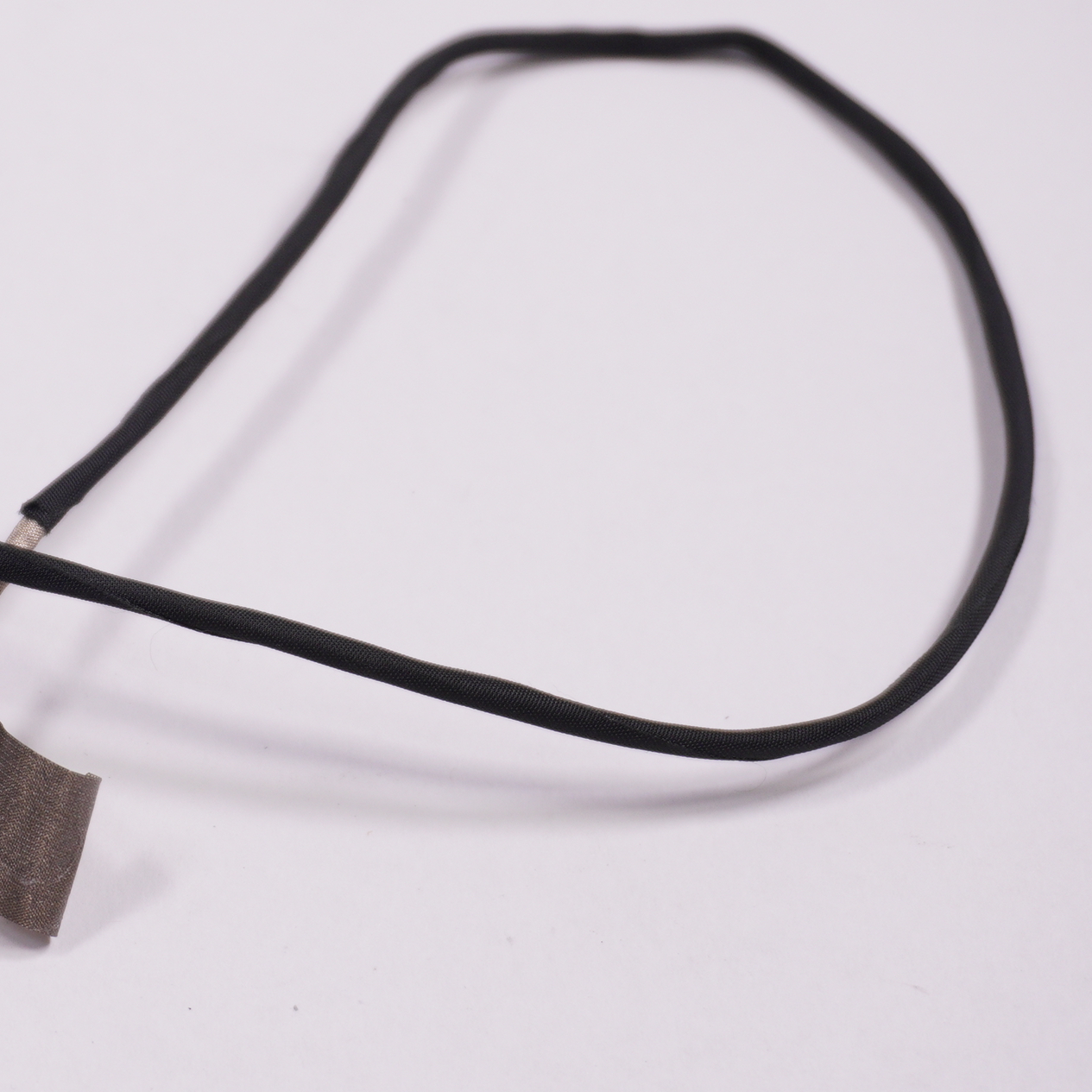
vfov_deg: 16.0
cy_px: 519
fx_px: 3890
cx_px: 52
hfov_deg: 15.7
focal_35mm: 109
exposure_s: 1/250
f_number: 5.6
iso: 250
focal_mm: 36
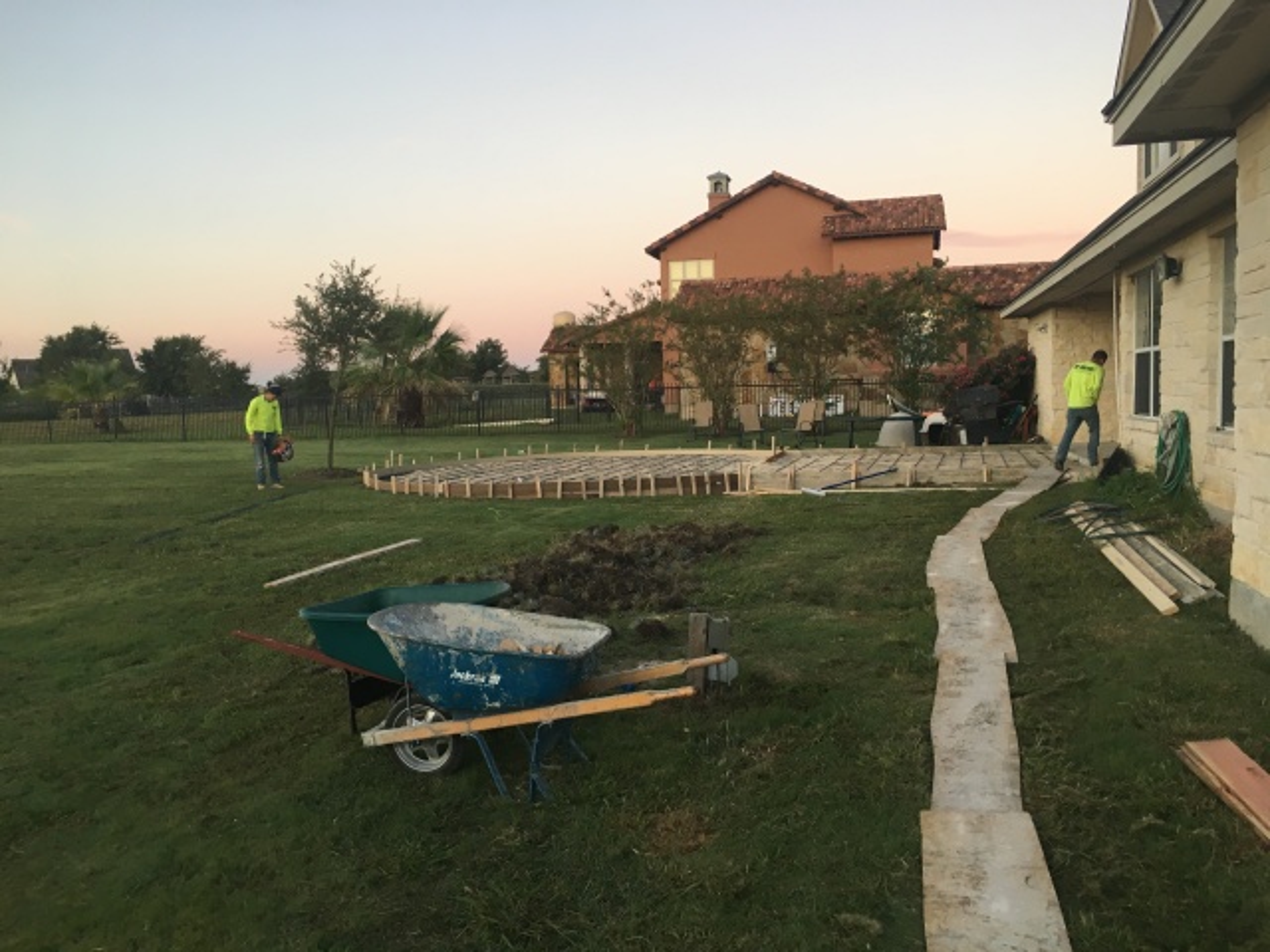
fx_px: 1064
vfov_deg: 48.2
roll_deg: +2.1
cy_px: 476
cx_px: 635
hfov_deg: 61.7
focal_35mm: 29
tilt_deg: -4.3
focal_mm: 4.15
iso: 32
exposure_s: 1/40
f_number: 2.2
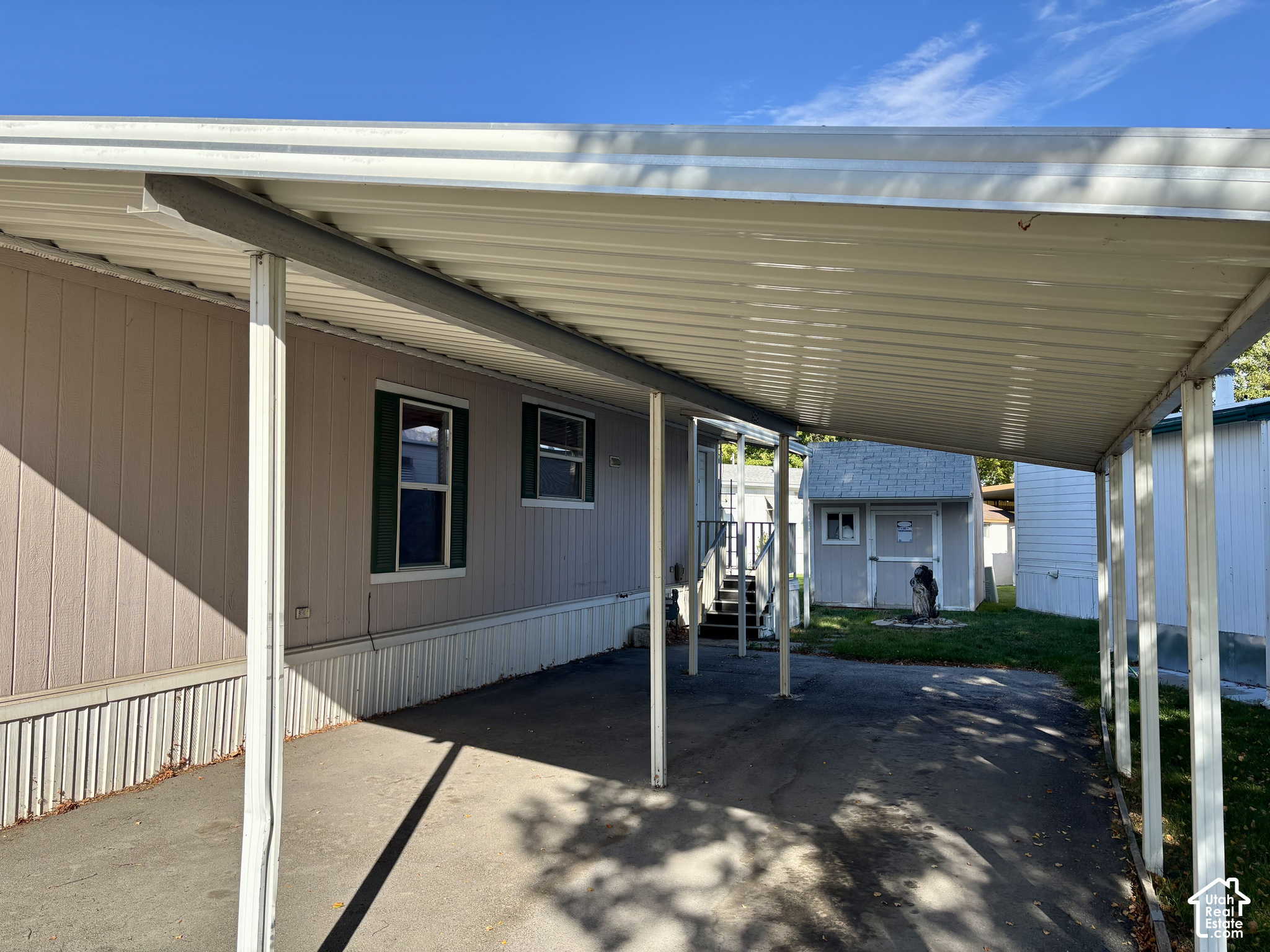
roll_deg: -1.5
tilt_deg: +4.0
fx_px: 954
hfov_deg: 67.3
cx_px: 635
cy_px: 476
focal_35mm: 26
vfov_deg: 53.1
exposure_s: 1/1499
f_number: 1.6
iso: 50
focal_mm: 5.96
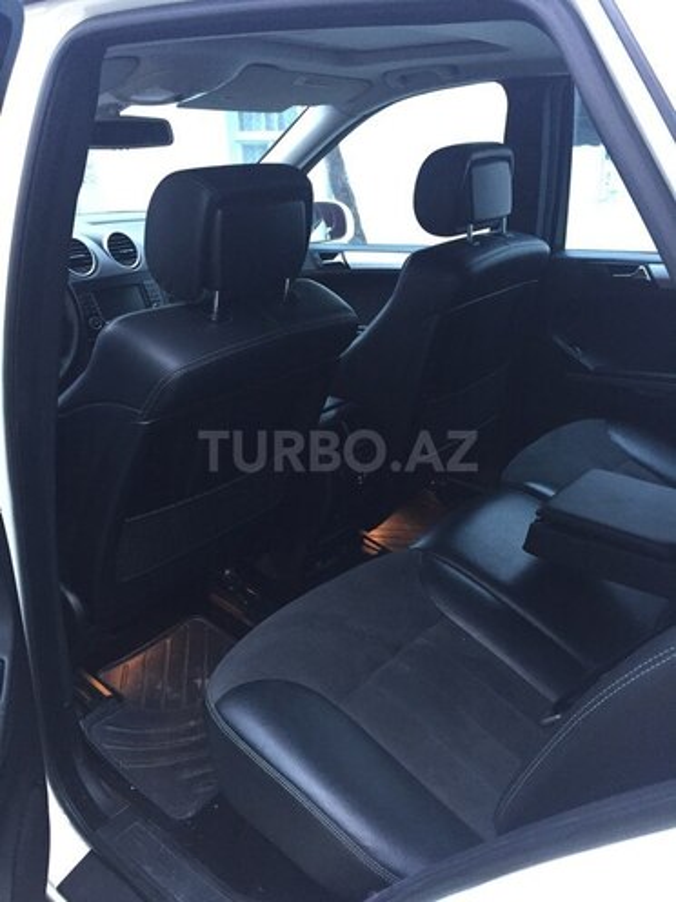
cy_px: 451
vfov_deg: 61.7
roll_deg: +2.3
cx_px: 338
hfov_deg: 48.2
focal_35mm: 29
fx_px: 755
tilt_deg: -23.3
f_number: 2.2
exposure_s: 1/33
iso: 250
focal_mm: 4.15
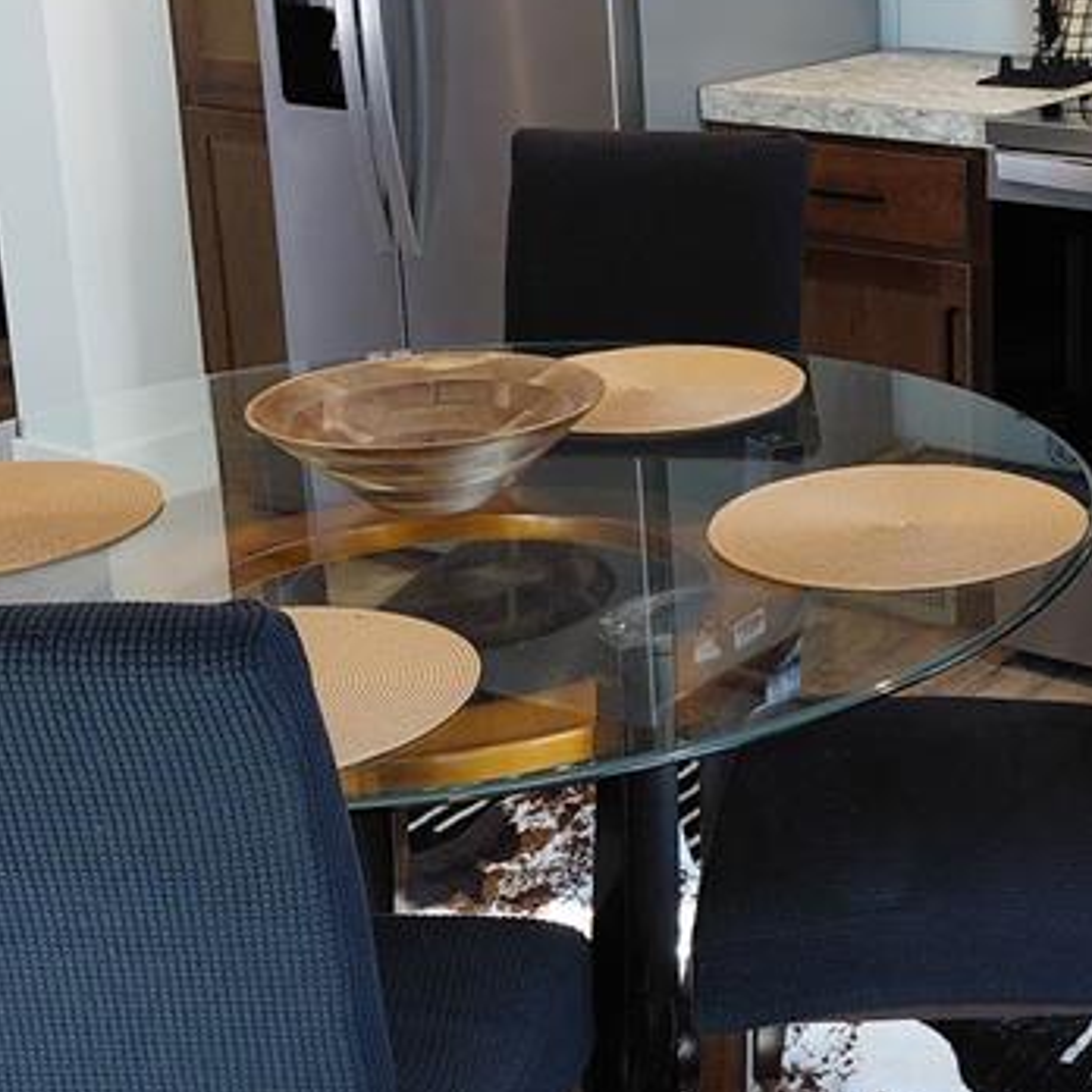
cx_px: 1001
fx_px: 2320
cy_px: 309
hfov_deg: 25.6
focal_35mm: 65
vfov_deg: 26.2
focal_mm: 4.69
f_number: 1.8
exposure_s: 1/120
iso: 250
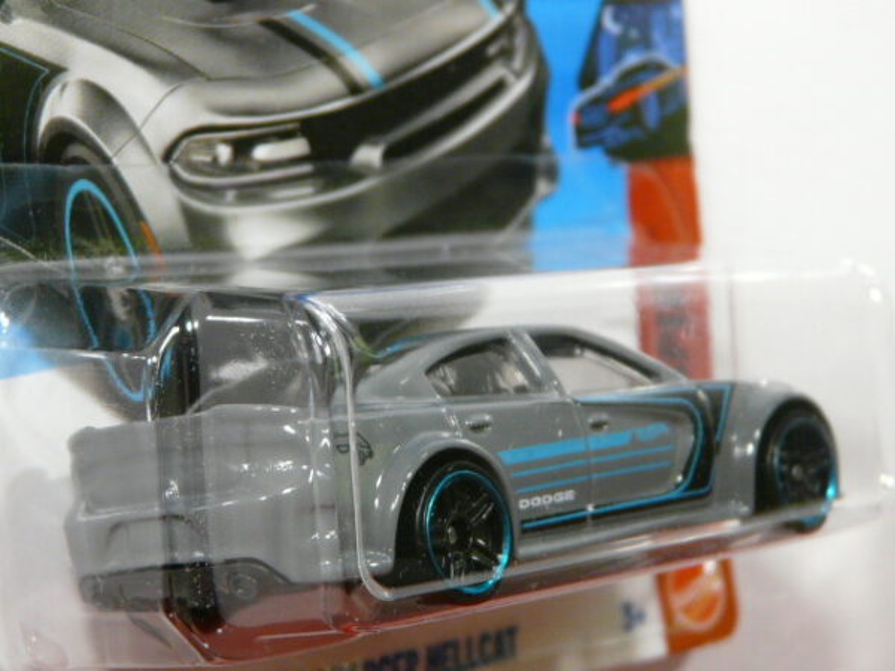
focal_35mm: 105
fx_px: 2715
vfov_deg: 14.1
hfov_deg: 18.7
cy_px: 336
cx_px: 448
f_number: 3.2
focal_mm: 10.8
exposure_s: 1/50
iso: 200
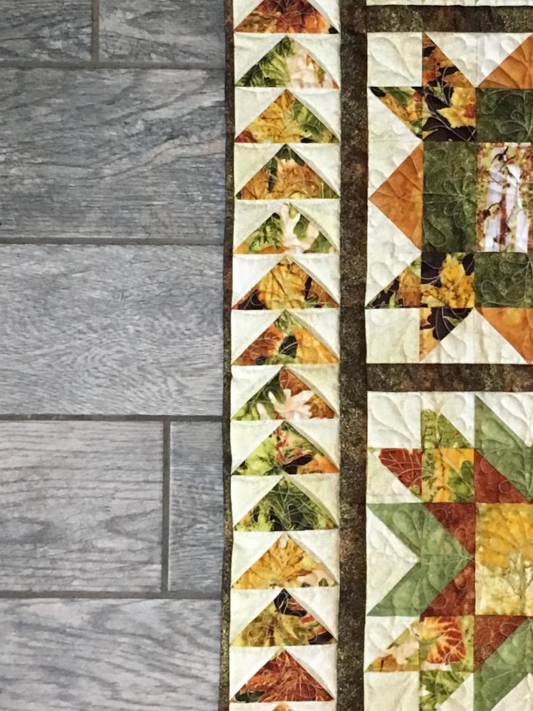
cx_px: 488
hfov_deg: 18.8
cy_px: 218
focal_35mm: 77
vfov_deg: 25.2
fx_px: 1581
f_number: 2.2
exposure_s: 1/20
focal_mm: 4.15
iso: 200
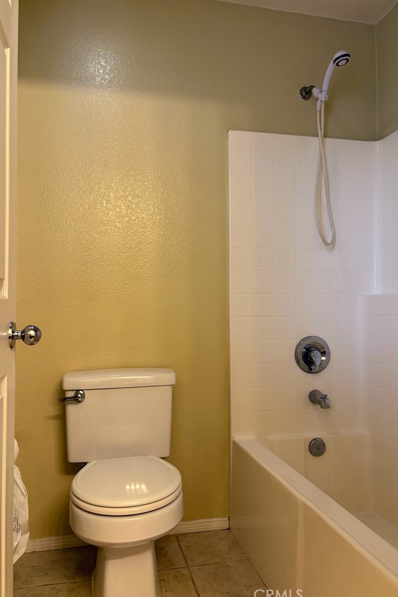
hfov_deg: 46.4
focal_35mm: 28
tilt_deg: +2.3
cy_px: 295
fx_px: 464
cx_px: 209
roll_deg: -0.4
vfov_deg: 65.5
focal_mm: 5.96
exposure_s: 1/60
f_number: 1.6
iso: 100
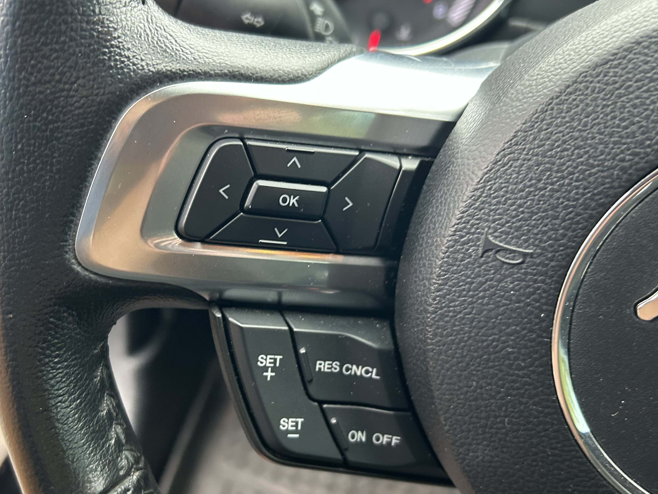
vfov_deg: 39.6
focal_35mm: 36
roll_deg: -5.3
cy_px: 275
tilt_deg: -35.8
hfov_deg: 51.2
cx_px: 292
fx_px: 684
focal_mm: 5.7
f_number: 1.5
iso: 160
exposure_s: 1/60
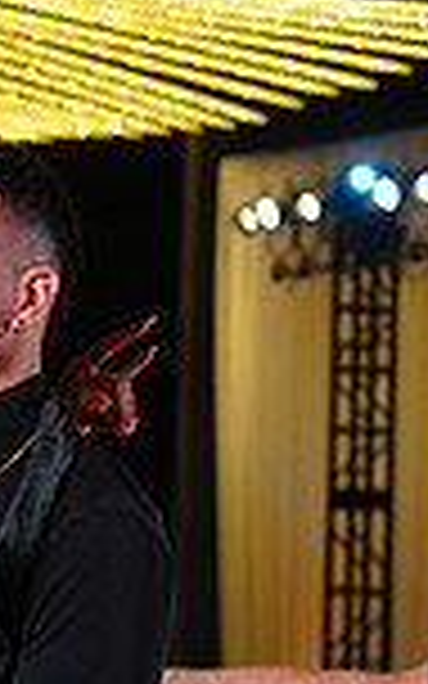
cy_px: 999
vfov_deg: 6.5
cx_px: -345
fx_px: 5935
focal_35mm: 318
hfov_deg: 4.1
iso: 2500
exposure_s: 1/400
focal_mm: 82
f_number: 4
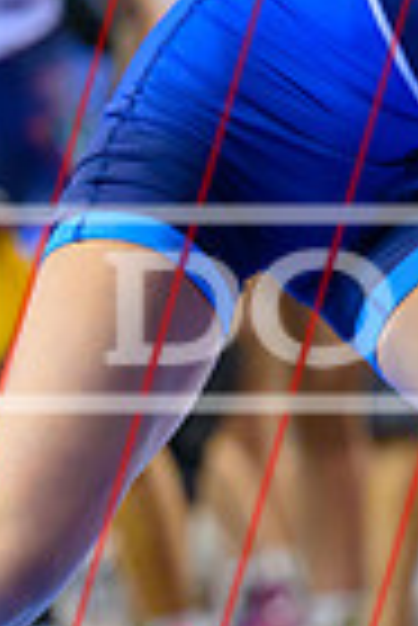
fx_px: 9624
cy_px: 268
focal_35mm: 554
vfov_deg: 3.7
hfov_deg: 2.5
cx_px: 794
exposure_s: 1/800
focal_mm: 120
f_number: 2.8
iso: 3200
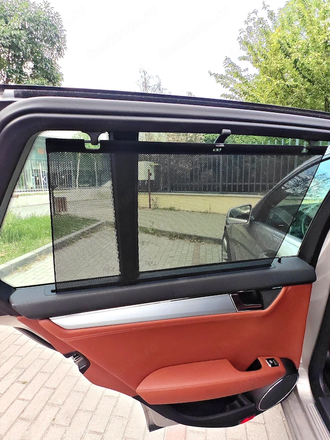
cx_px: 165
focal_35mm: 18
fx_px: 229
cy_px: 220
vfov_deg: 87.8
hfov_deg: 71.6
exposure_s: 1/260
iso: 50
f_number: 2.2
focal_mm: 1.96
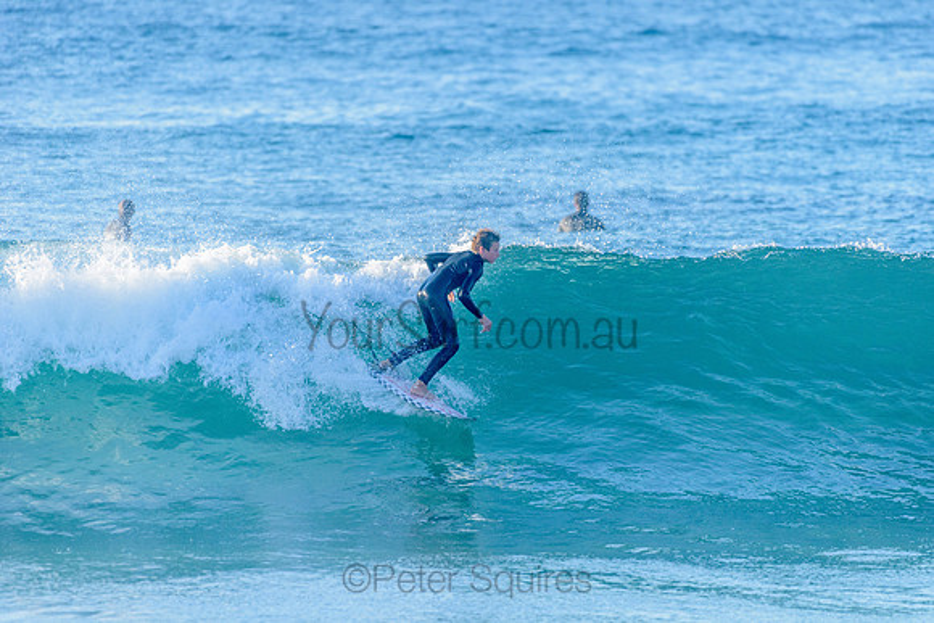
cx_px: 467
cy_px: 312
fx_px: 12975
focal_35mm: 500
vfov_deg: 2.8
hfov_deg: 4.1
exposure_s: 1/2000
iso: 640
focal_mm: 500
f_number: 5.6
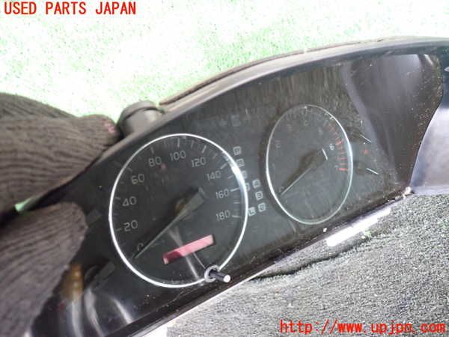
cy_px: 168
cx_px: 224
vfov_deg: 46.8
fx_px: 389
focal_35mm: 30
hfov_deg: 60.0
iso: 640
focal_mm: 5.4
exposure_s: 1/30
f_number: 2.3
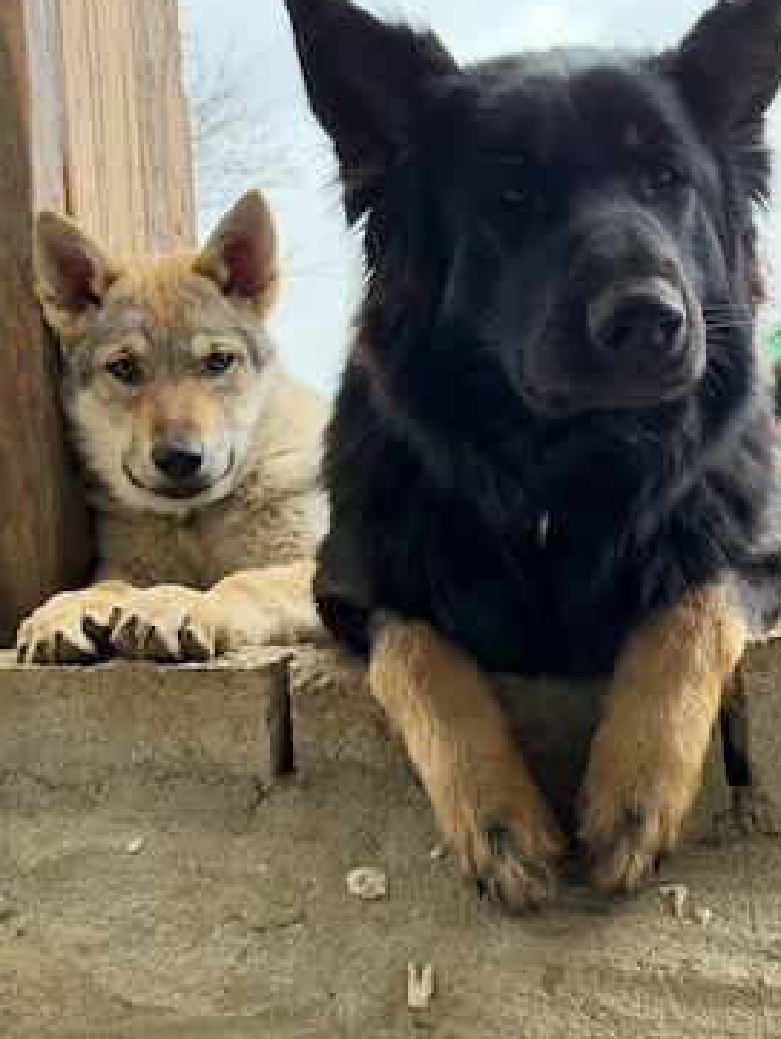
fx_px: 1592
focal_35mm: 53
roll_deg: +1.9
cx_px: 402
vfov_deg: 36.1
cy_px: 488
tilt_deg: +2.5
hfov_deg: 27.6
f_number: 1.78
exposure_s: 1/134
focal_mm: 6.76
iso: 160
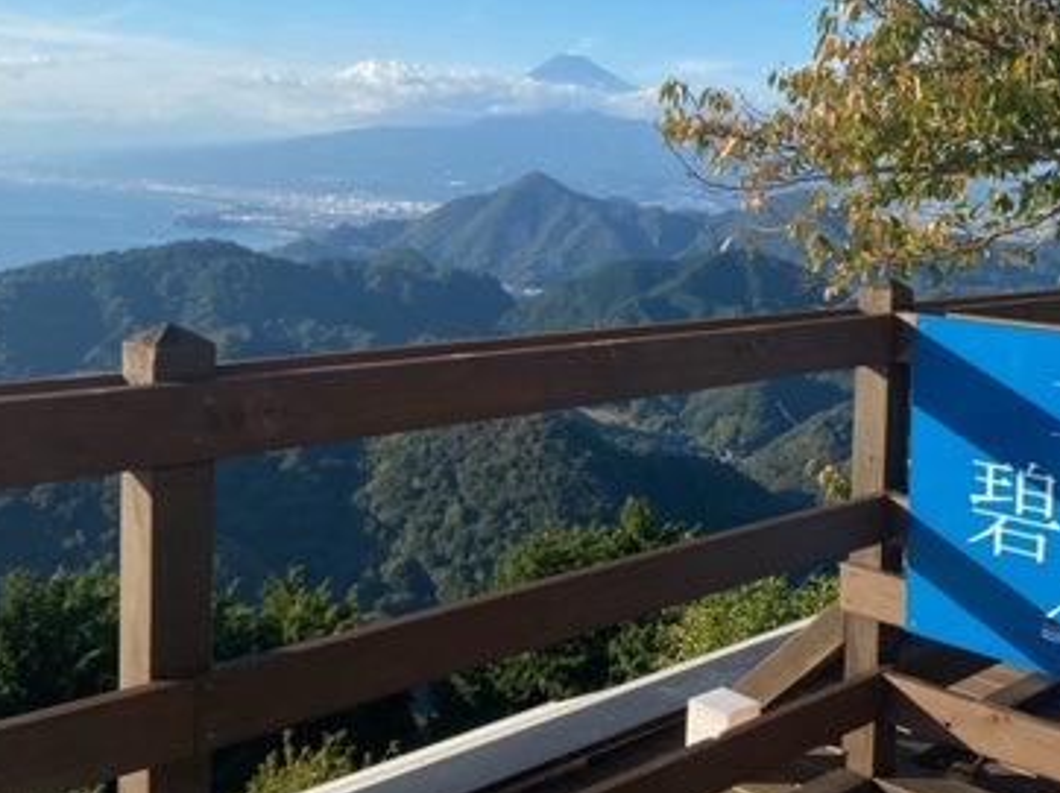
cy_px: 249
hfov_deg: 40.9
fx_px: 1408
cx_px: 685
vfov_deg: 31.2
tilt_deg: -7.0
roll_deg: -1.5
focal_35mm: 46
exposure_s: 1/1961
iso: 32
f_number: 1.8
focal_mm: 4.25
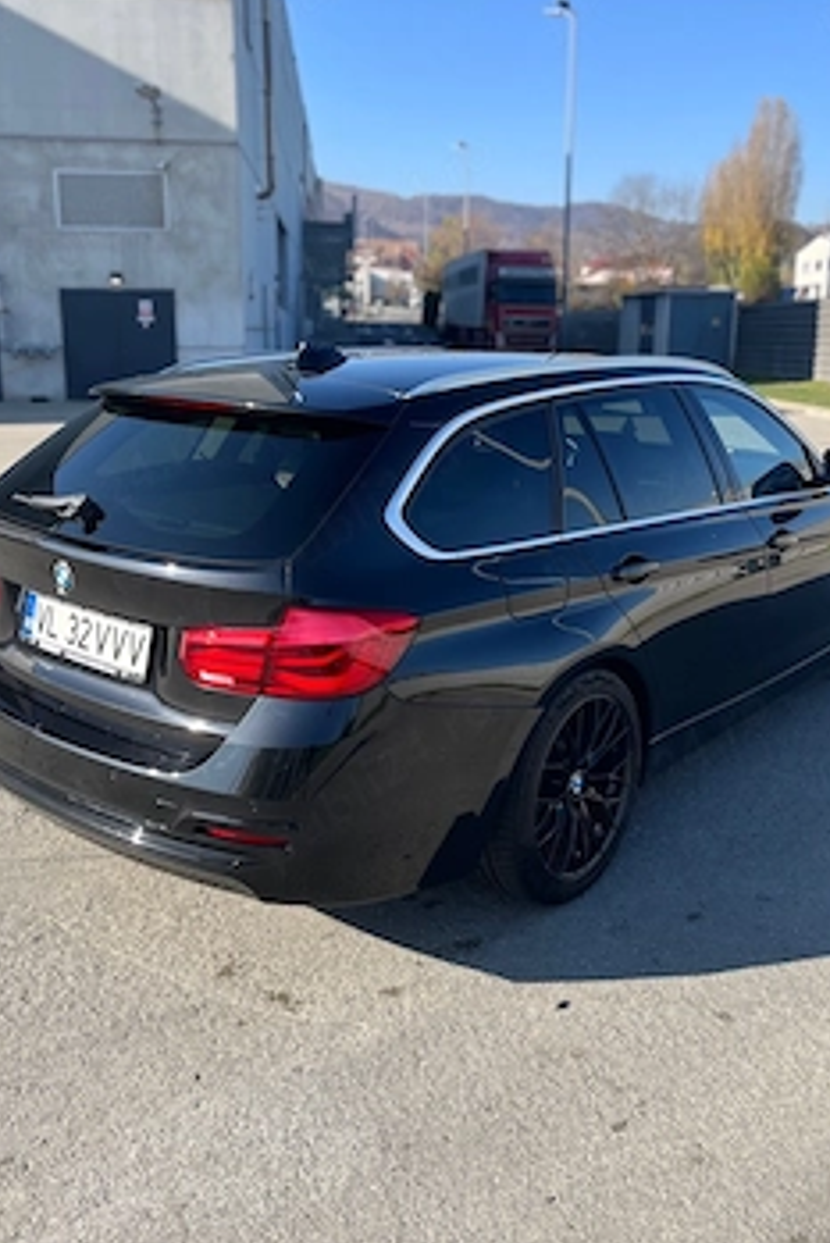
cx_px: 449
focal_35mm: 31
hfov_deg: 42.3
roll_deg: -0.4
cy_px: 545
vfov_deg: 60.1
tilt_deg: -11.6
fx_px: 1071
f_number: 1.6
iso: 50
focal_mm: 5.1
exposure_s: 1/1477
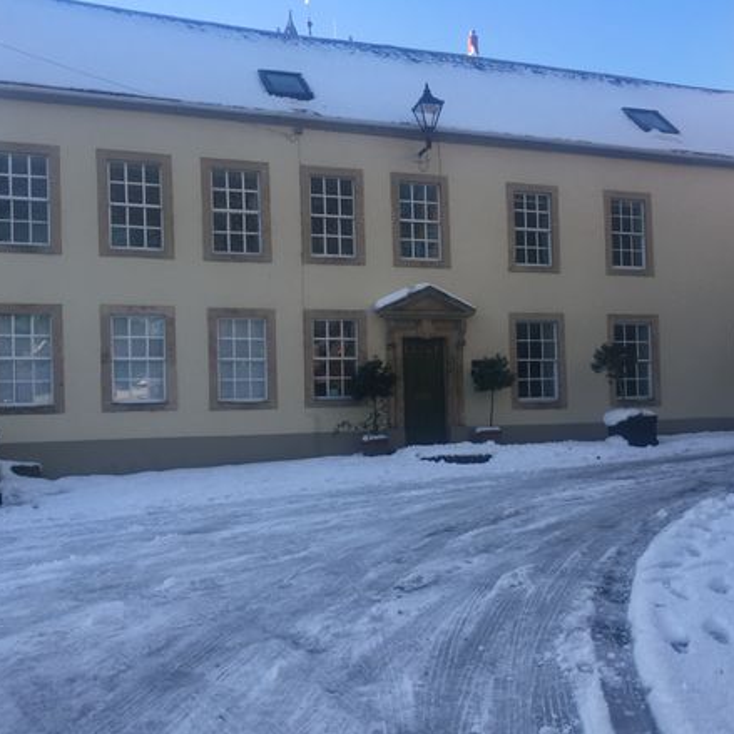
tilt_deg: +4.4
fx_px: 840
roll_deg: +1.6
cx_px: 411
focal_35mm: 35
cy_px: 375
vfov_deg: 47.2
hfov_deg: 47.1
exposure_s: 1/292
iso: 25
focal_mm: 4.15
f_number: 2.2
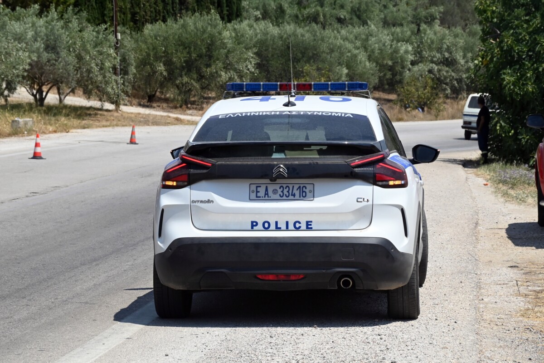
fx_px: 2266
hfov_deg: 13.7
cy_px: 182
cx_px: 272
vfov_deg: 9.1
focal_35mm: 150
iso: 1000
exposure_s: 1/2000
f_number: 13
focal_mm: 100
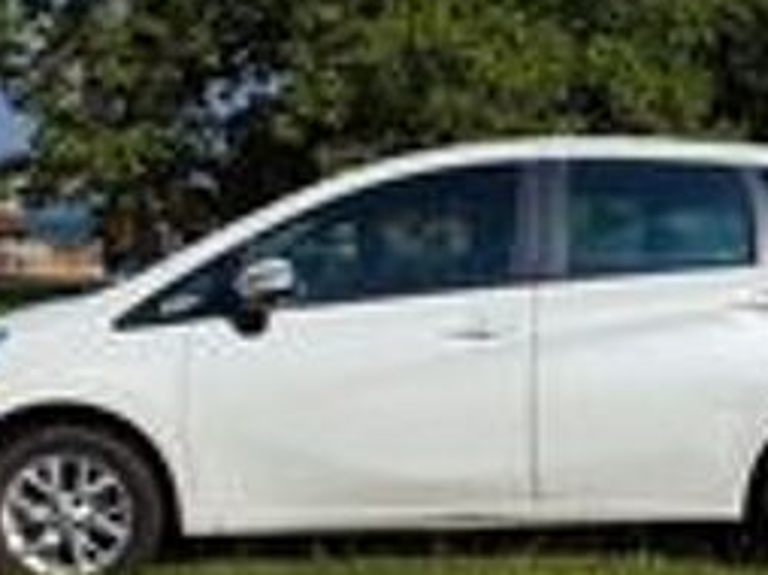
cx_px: 393
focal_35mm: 53
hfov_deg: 36.2
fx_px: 1175
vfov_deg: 26.7
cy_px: 499
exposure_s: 1/4775
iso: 50
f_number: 1.9
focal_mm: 2.91
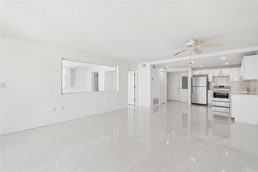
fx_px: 107
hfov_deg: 100.4
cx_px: 129
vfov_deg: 77.3
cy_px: 86
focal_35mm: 15
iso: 100
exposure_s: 1/50
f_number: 7.1
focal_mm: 10
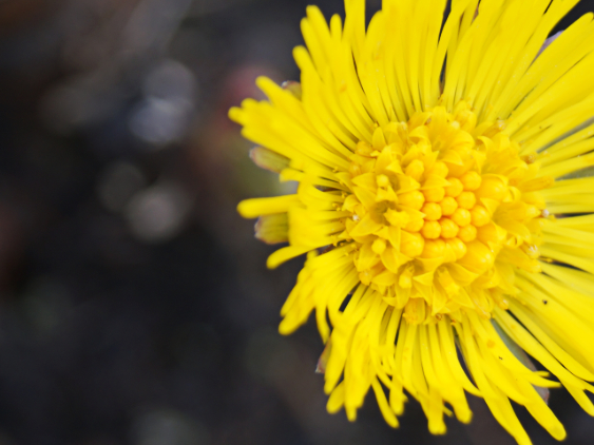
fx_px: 2900
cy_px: 189
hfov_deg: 11.7
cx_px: 463
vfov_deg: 8.8
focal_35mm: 169
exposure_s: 1/125
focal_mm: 55
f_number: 6.3
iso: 100
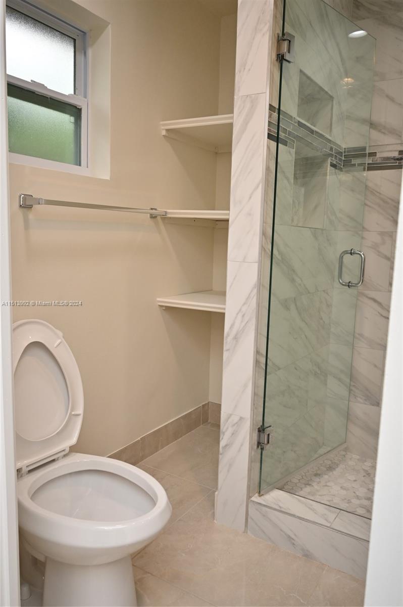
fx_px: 454
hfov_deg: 47.9
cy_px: 304
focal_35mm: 27
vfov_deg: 67.4
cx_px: 202
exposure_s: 1/60
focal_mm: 18
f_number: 5.6
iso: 320
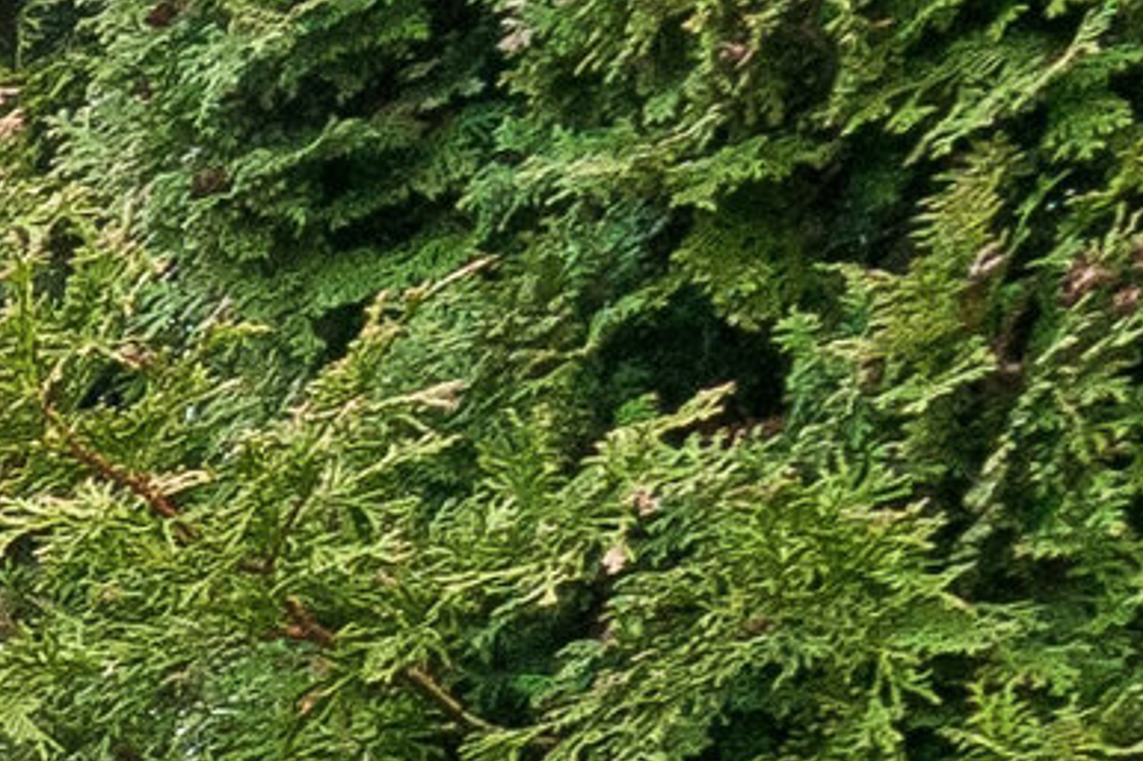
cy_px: 2008
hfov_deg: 8.5
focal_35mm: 140
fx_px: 4443
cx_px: -3219
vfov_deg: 8.6
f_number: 10
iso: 320
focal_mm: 12
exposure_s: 1/160
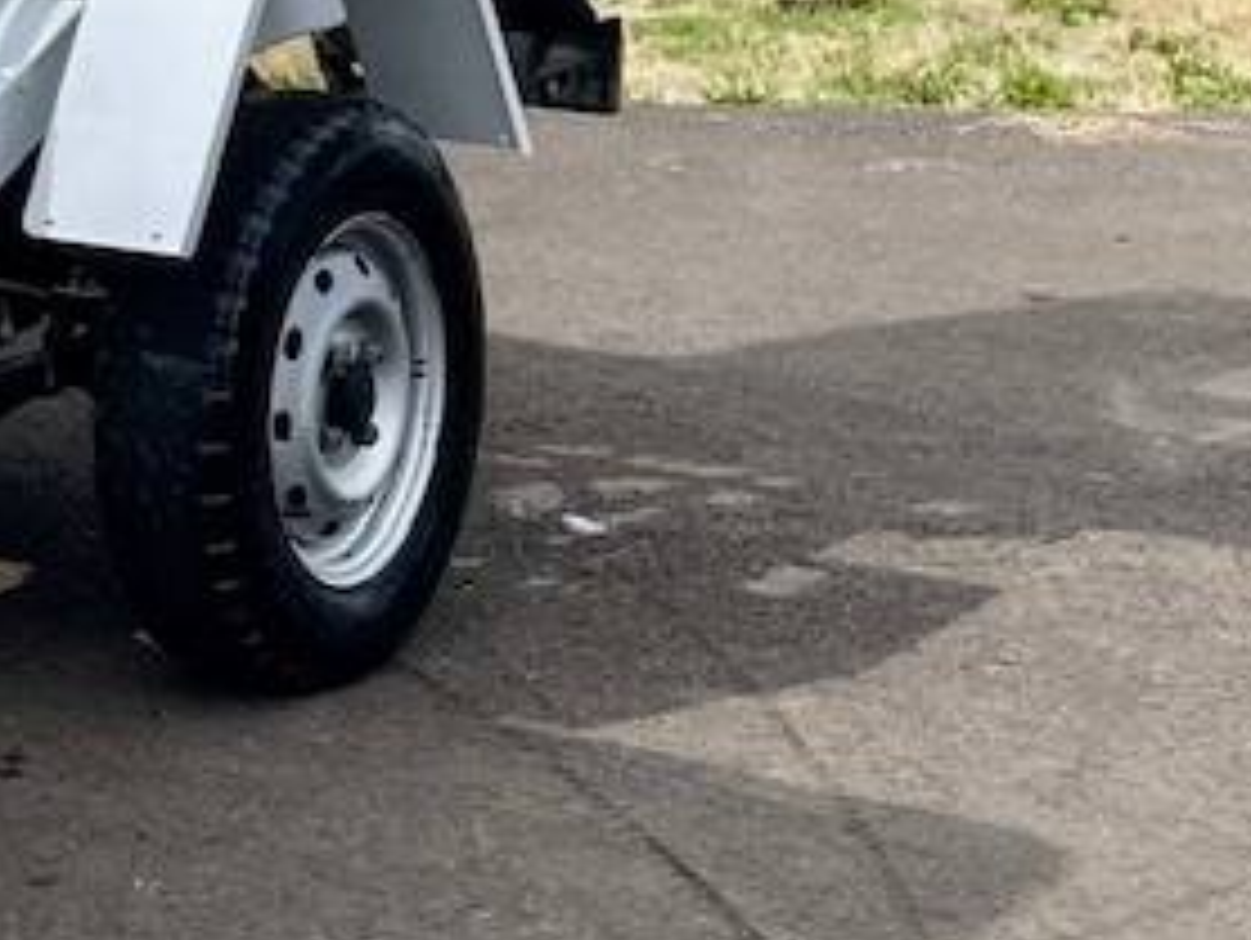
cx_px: -1166
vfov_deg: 12.4
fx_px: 4160
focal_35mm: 115
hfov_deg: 14.5
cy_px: -405
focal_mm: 5.1
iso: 32
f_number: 1.6
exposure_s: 1/4525
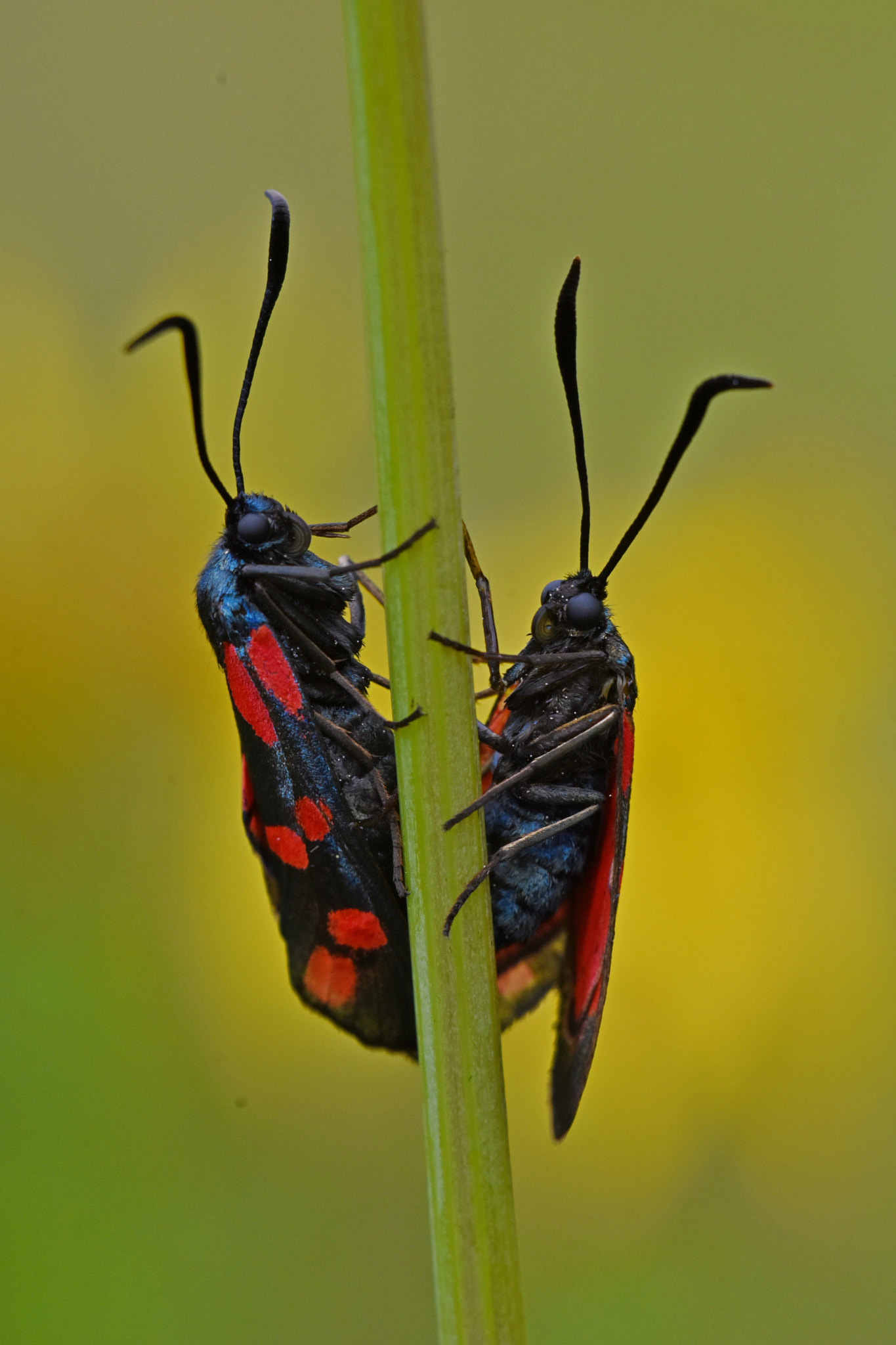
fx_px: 10361
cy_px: 672
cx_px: 448
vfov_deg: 7.4
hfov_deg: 5.0
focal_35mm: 278
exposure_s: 1/500
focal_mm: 185
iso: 800
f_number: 8
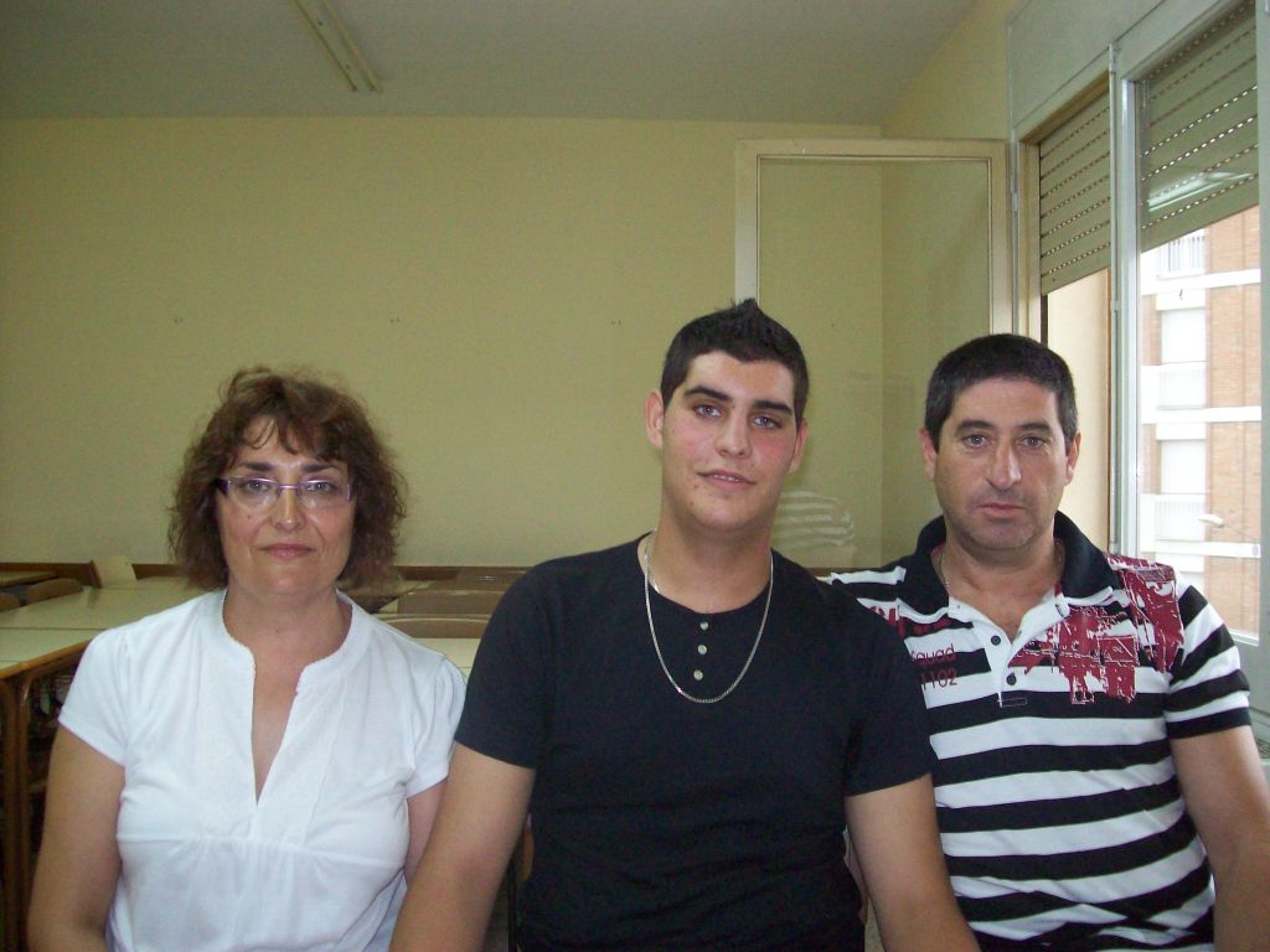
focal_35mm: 36
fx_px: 1321
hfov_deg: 51.4
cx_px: 635
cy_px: 476
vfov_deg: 39.7
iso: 200
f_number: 2.7
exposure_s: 1/64
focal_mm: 6
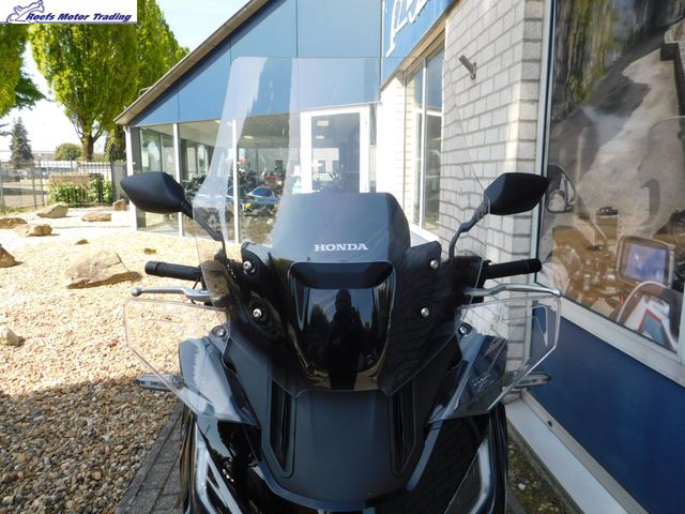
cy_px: 257
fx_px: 495
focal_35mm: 25
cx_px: 342
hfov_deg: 69.4
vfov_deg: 54.9
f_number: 3.1
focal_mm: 4.5
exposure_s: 1/500
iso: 125
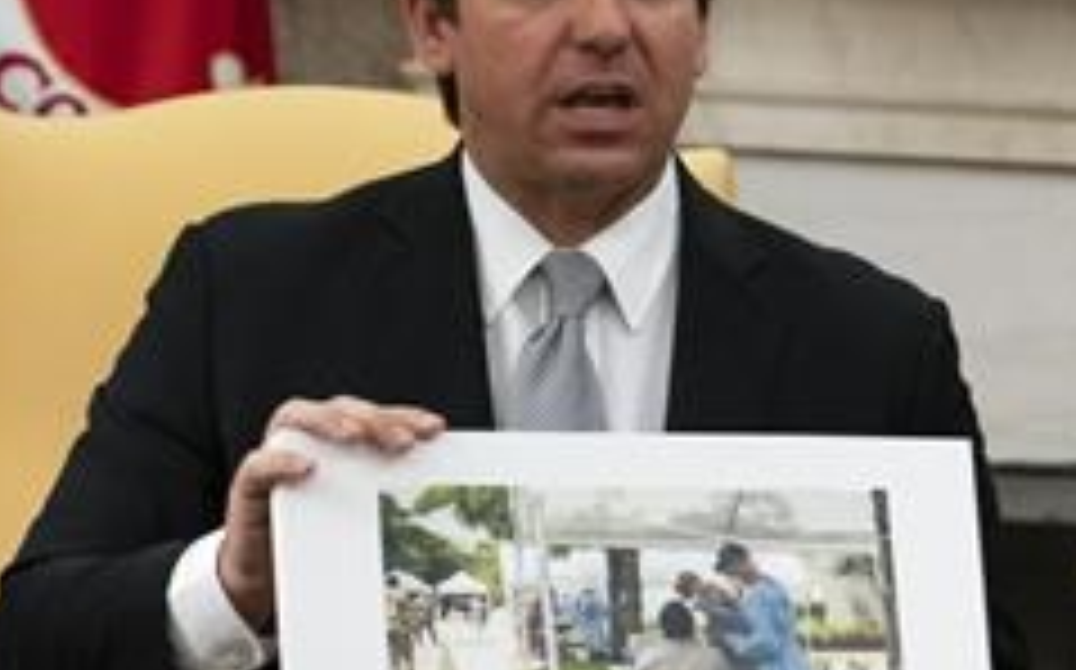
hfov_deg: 11.4
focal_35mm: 180
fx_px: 5275
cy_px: 650
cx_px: 1265
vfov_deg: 7.3
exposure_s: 1/320
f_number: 2.8
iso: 2000
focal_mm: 65
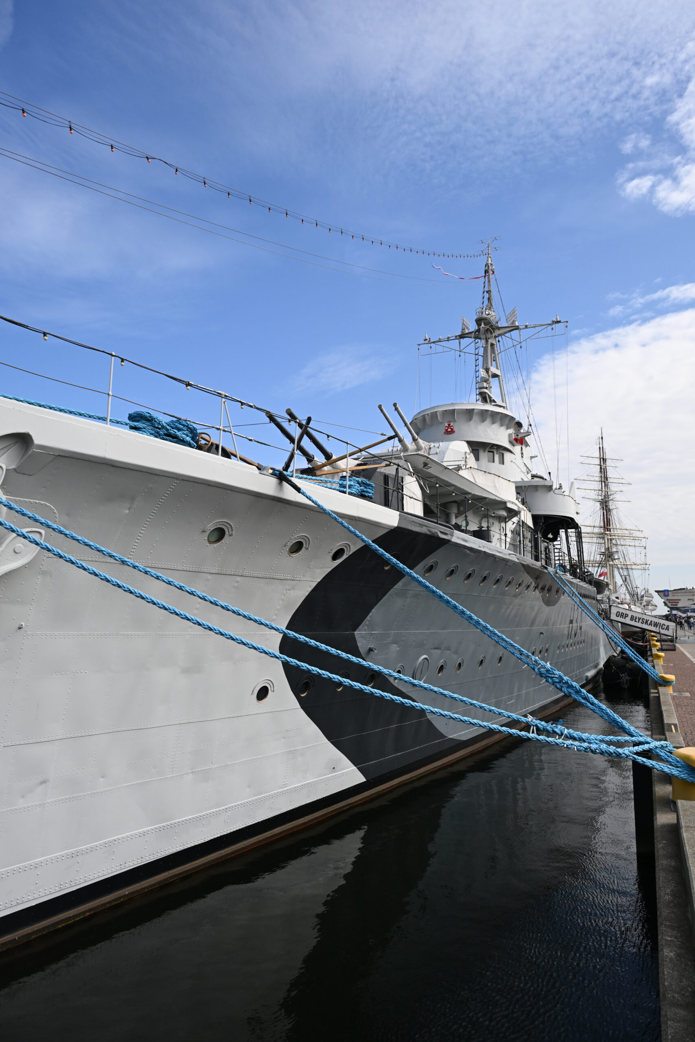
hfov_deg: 53.1
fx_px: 695
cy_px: 521
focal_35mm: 24
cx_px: 348
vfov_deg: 73.7
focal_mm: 24
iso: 400
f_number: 7.1
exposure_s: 1/1250
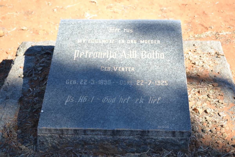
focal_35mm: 72
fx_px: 470
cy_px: 78
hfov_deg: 28.1
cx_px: 118
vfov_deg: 18.9
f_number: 5.3
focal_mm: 48
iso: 400
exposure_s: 1/125
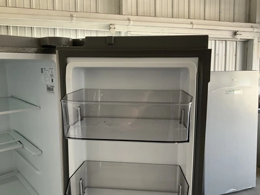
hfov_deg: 61.7
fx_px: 218
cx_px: 130
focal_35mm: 29
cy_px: 98
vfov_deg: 48.2
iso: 64
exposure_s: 1/120
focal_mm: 3
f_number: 1.8
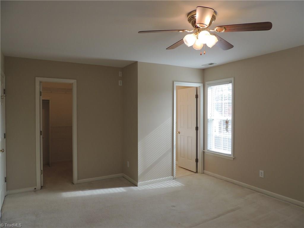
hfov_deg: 71.6
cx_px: 152
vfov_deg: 56.8
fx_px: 211
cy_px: 114
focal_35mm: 24
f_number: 3
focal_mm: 4.3
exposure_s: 1/50
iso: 100
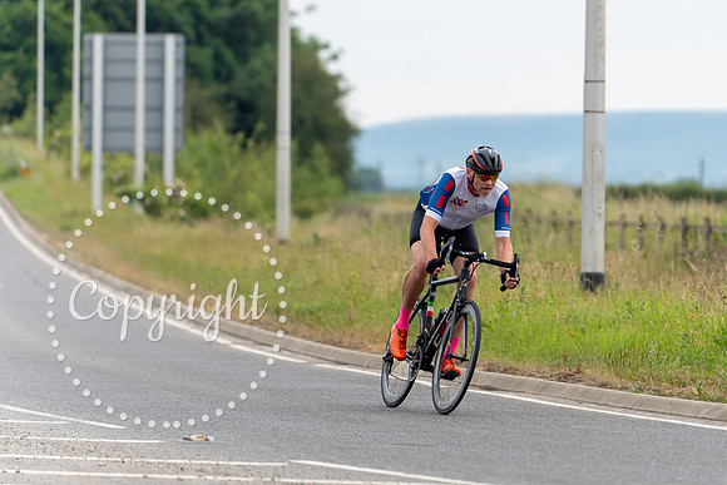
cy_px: 167
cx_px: 477
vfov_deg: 5.8
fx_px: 4775
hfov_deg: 8.7
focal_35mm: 236
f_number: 3.2
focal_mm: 180
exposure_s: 1/800
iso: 160
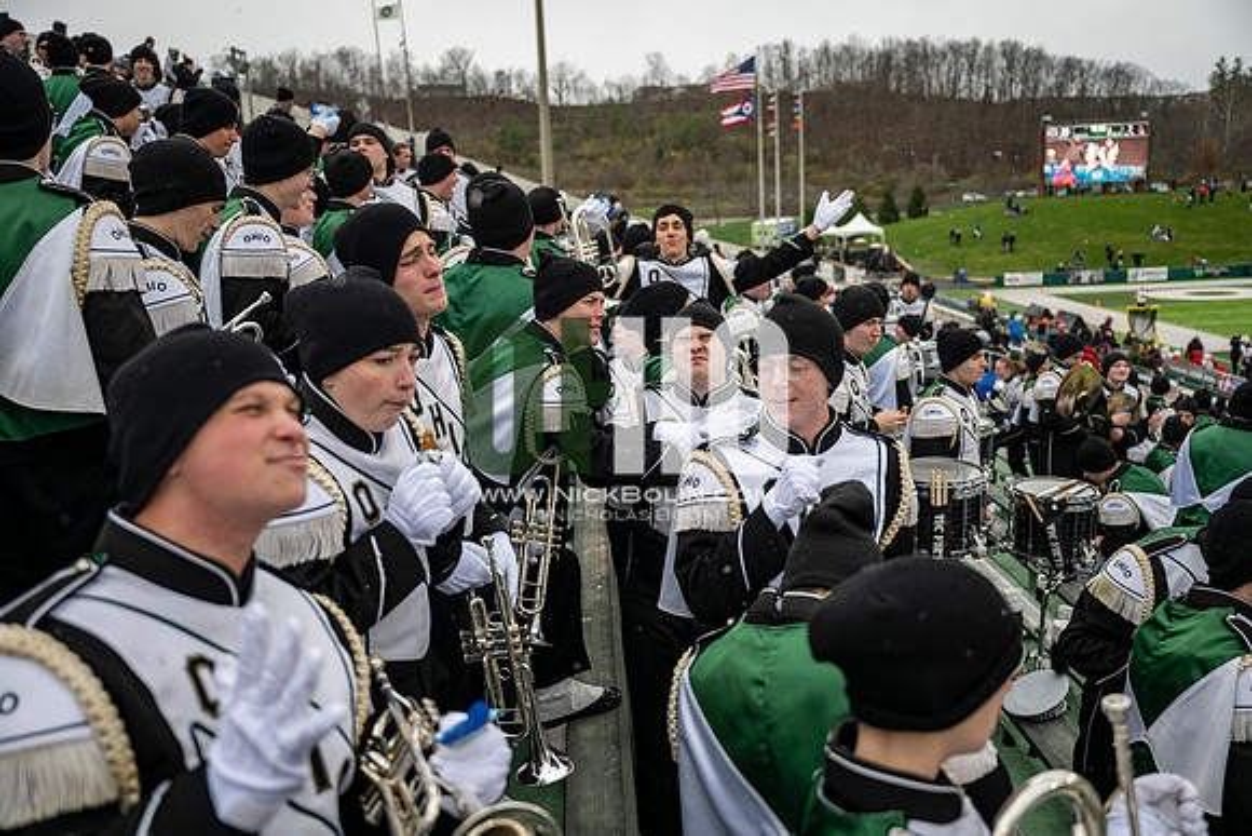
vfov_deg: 41.1
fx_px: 1113
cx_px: 626
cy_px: 418
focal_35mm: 32
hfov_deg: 58.7
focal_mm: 32
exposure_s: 1/500
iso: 160
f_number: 2.8
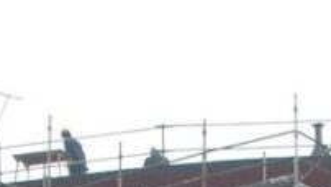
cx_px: 174
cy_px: 480
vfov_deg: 7.8
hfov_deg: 15.0
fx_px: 1256
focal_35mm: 143
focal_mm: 18
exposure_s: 1/40
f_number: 5.6
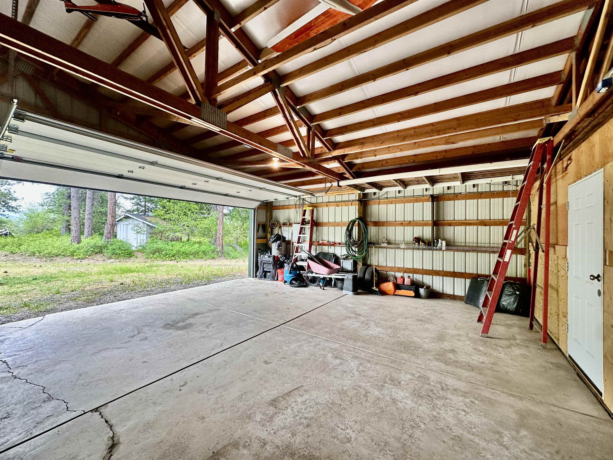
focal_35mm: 14
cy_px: 230
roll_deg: -1.2
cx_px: 306
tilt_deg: +1.8
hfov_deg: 102.1
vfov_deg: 85.7
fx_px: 248
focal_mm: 2.22
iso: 100
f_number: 2.2
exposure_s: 1/99
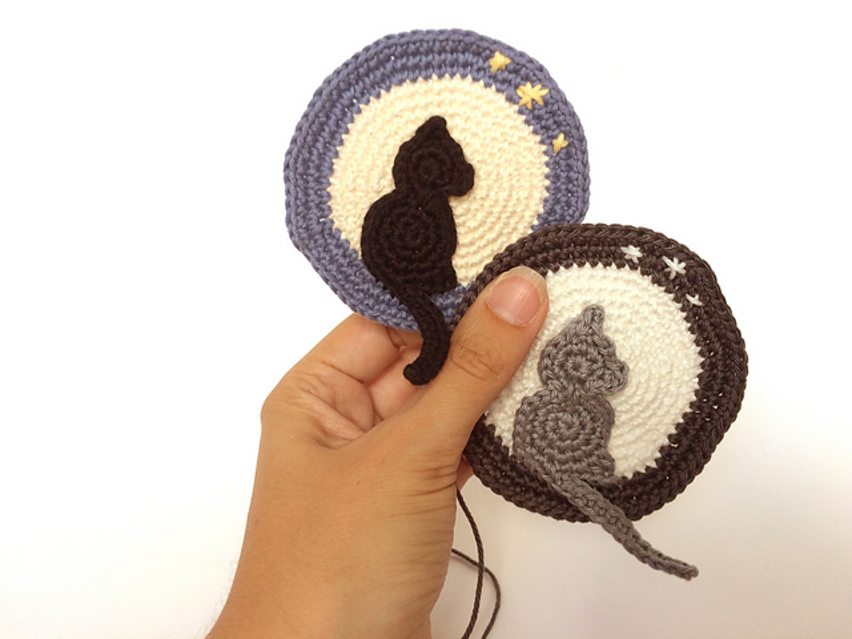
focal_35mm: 29
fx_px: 714
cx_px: 426
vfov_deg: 48.2
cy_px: 320
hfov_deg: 61.7
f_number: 2.2
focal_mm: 4.15
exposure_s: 1/33
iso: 32
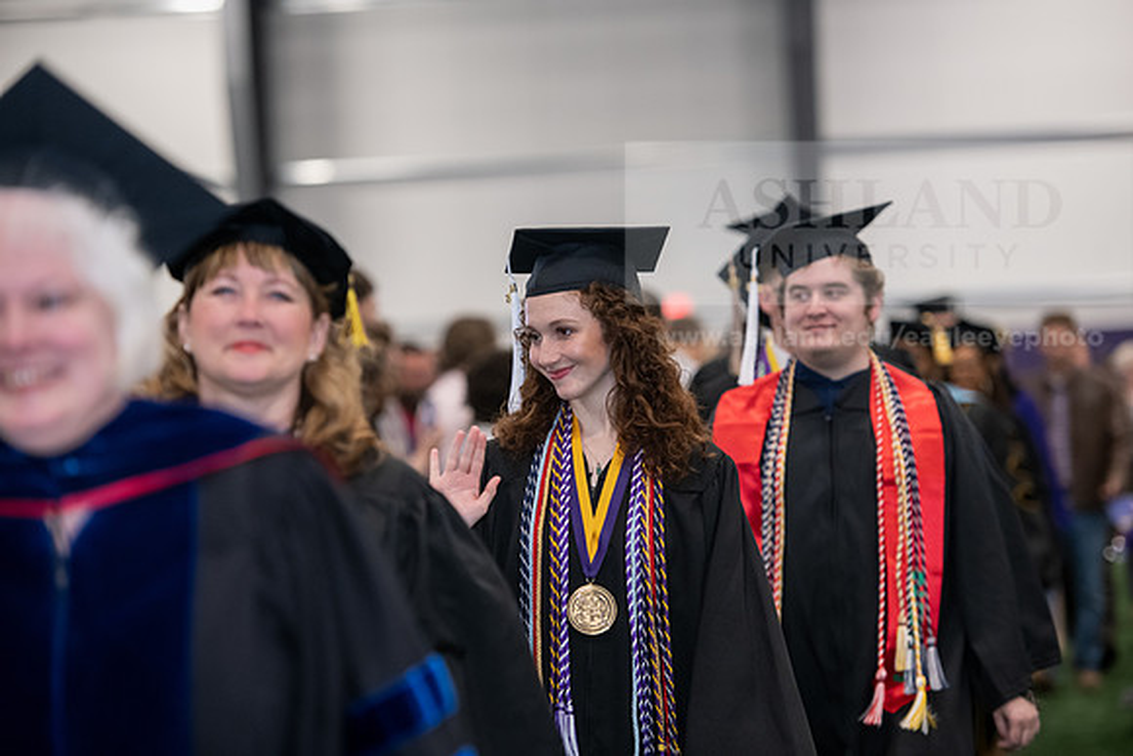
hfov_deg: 15.2
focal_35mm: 135
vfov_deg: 10.2
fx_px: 4250
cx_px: 566
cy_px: 378
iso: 2000
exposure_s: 1/200
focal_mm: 135
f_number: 3.2
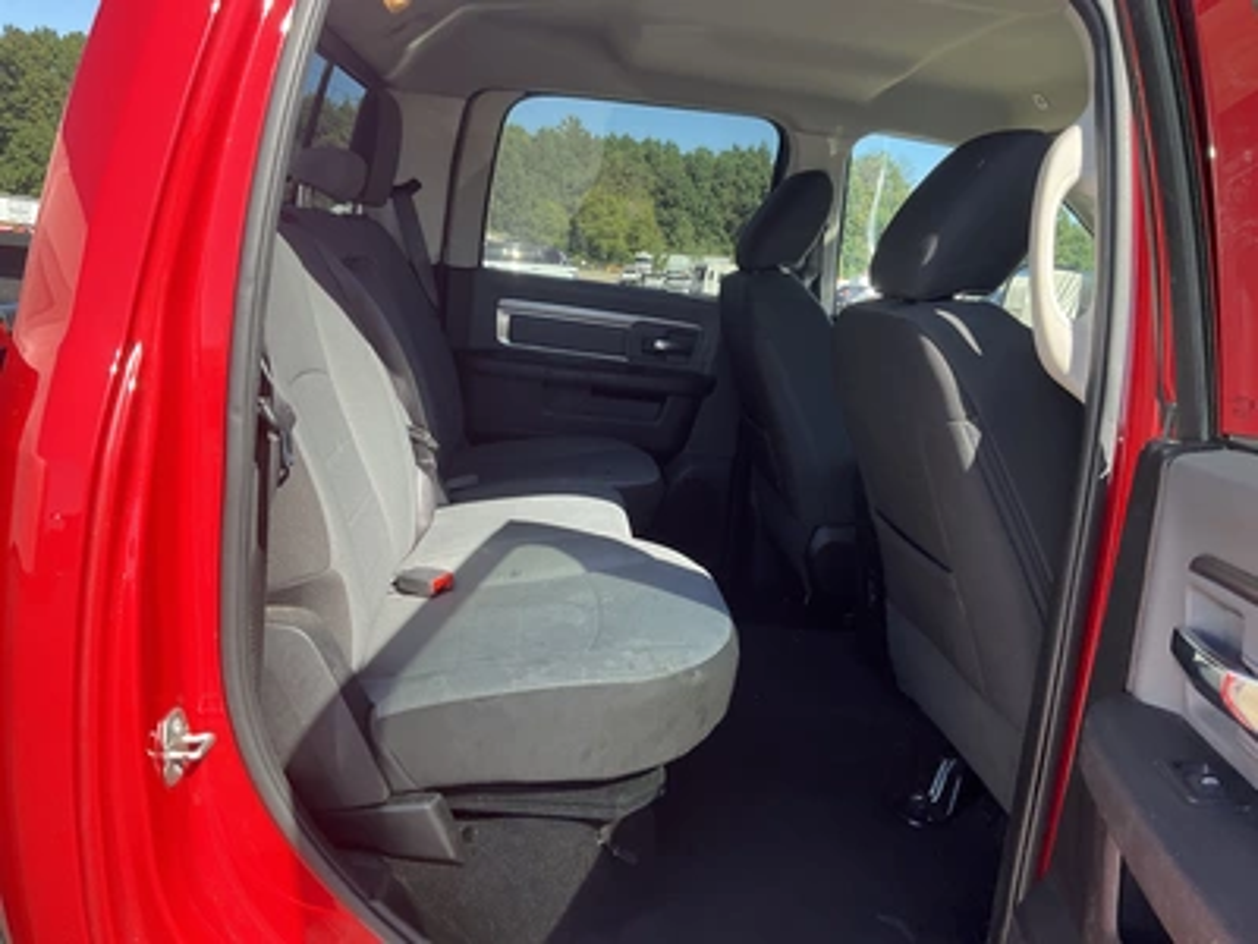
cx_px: 629
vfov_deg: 48.2
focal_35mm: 29
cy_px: 472
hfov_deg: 61.7
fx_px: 1054
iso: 25
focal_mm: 3
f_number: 1.8
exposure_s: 1/270
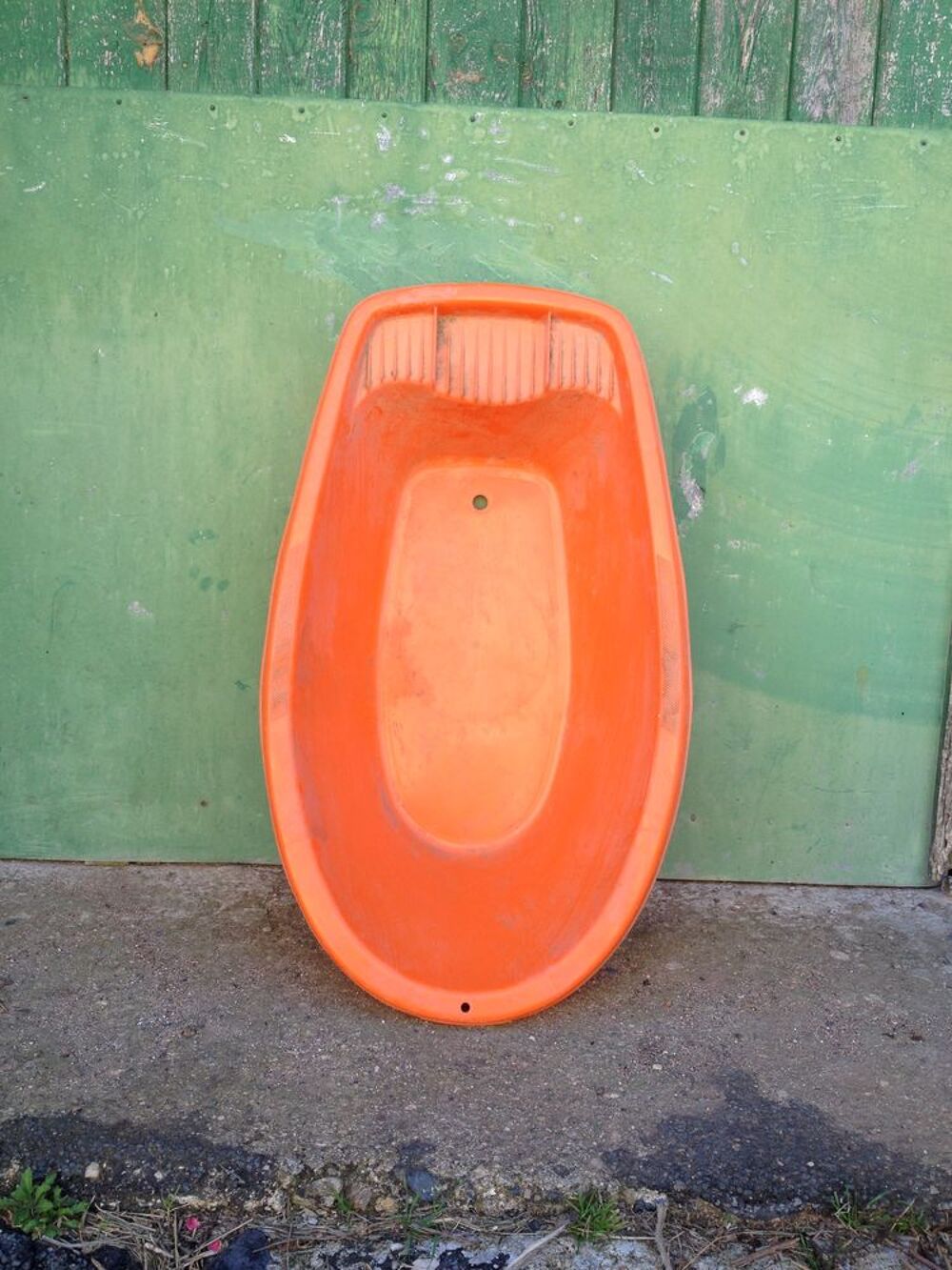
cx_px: 476
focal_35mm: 35
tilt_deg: -9.5
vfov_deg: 52.6
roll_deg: -3.1
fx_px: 1283
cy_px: 635
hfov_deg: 40.7
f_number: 2.4
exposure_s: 1/125
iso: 50
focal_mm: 4.28
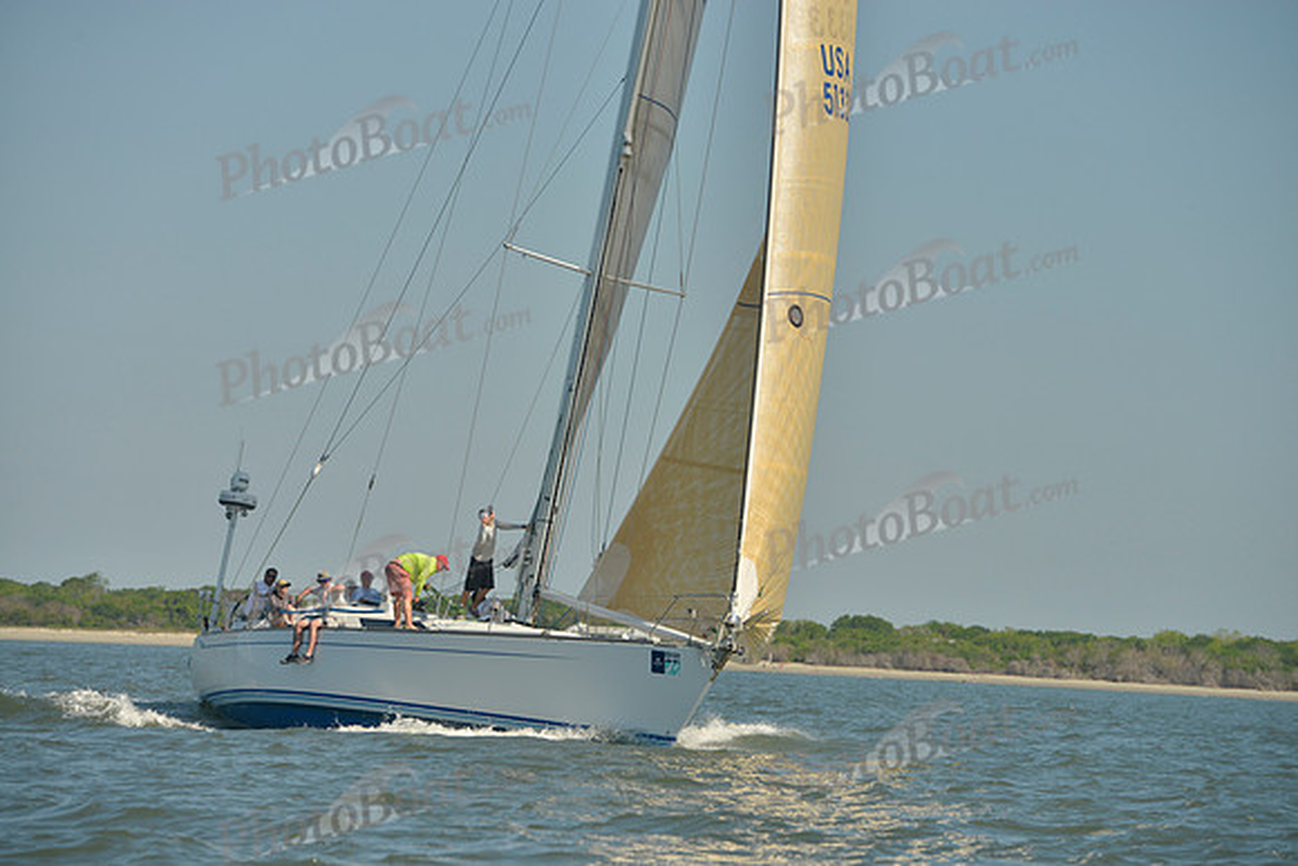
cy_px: 433
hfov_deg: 12.4
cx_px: 649
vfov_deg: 8.3
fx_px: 5950
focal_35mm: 165
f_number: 8
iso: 280
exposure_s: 1/800
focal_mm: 165
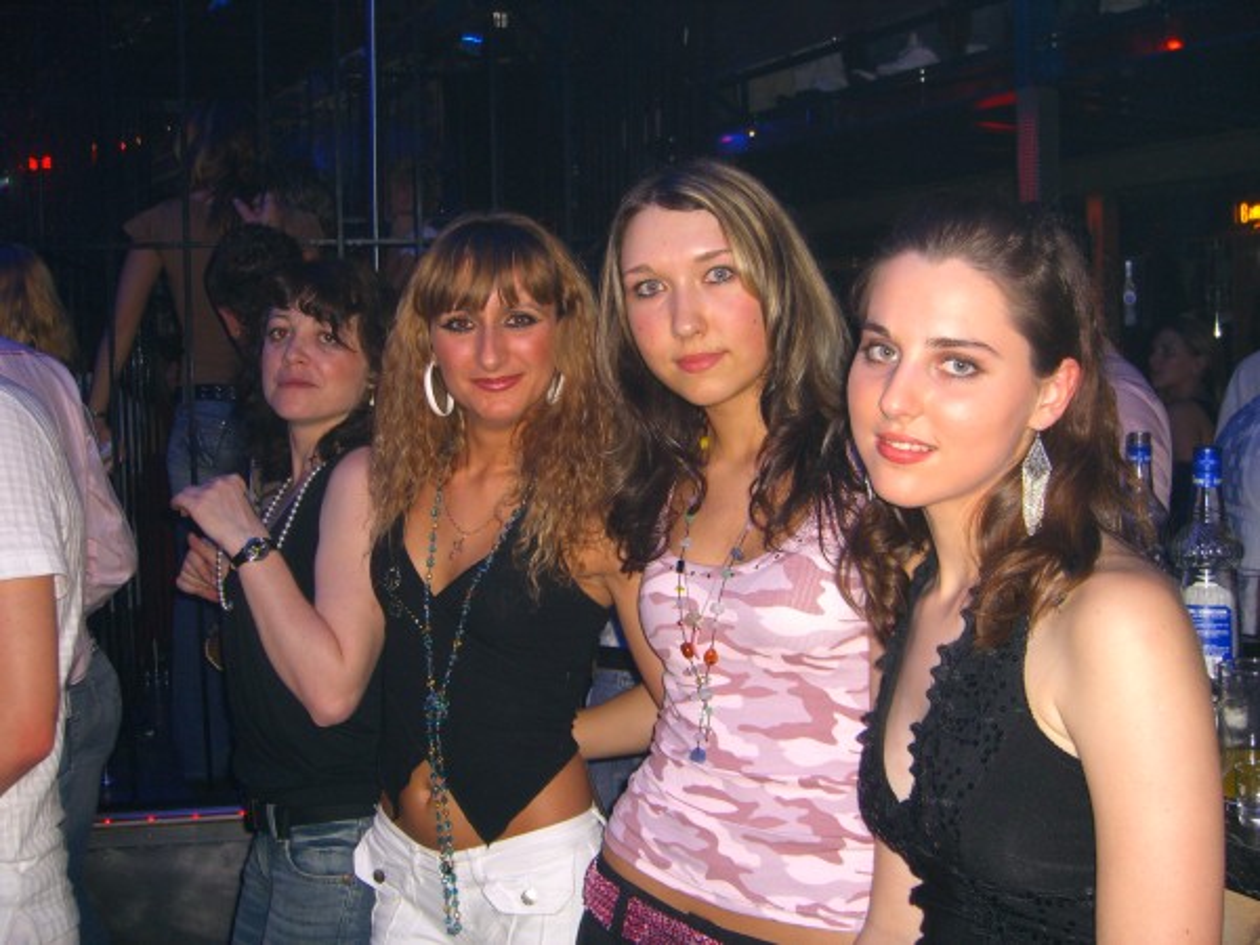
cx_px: 630
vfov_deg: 37.7
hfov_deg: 49.0
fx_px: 1383
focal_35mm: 38
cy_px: 472
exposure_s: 1/60
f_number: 2.8
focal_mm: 7.9
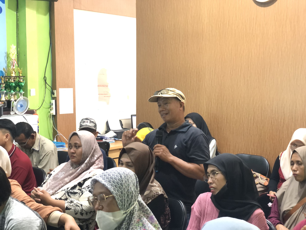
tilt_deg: -5.4
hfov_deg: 36.8
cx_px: 153
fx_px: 460
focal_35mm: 52
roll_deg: +1.1
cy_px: 115
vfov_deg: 28.0
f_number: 2.4
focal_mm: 6
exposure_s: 1/11
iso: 160
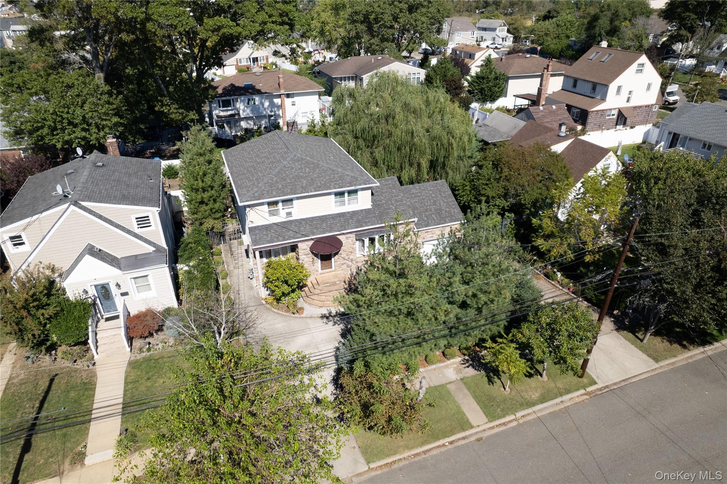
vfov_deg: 57.2
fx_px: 444
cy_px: 242
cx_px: 364
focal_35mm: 22
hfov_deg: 78.6
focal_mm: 8.38
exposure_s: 1/80
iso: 120
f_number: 2.8
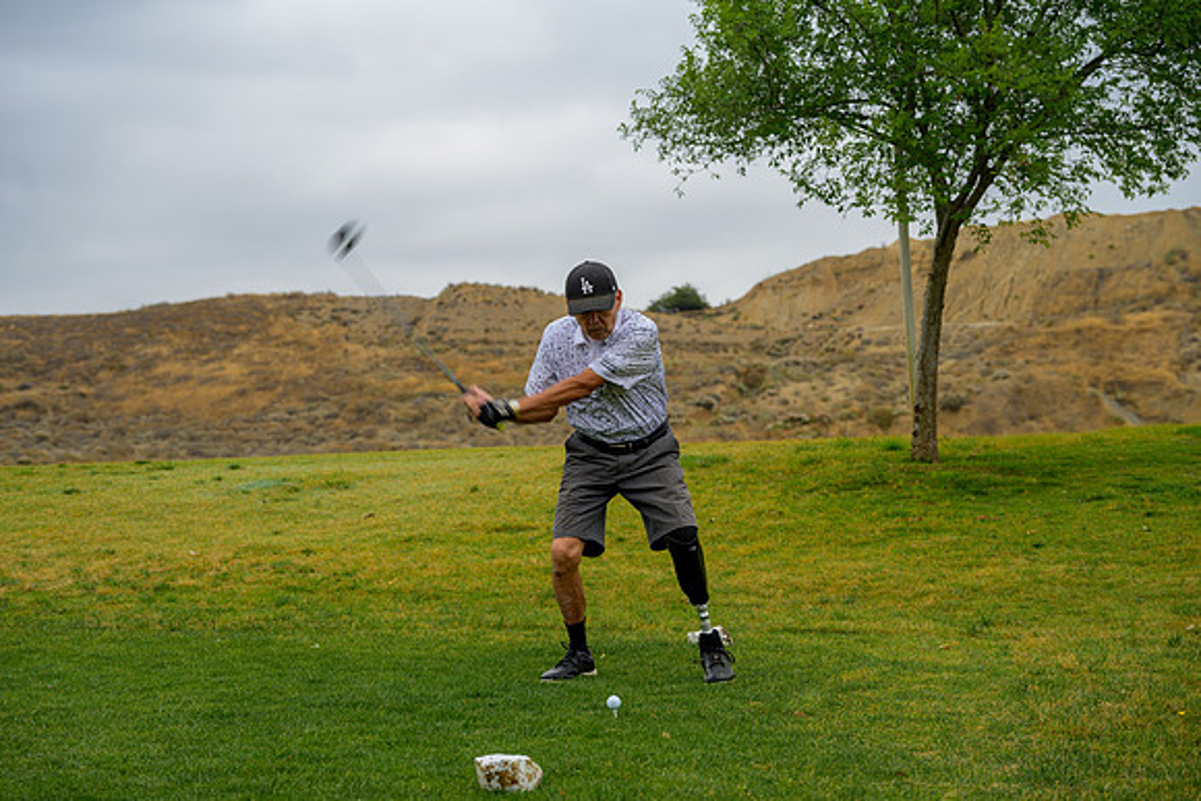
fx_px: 1935
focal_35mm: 58
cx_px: 600
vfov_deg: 23.4
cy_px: 400
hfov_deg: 34.5
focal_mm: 58
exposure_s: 1/200
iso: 100
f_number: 4
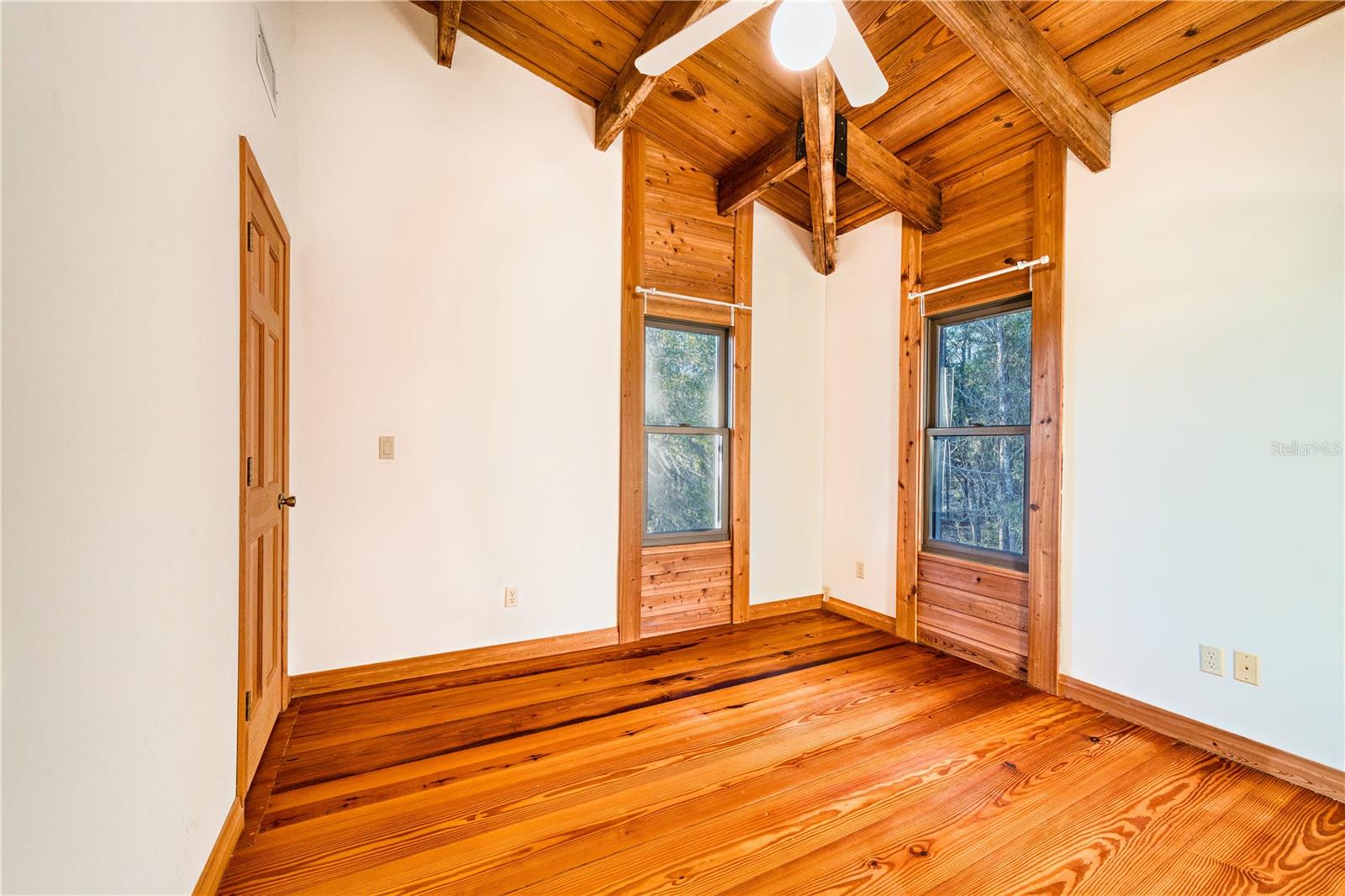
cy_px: 448
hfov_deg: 104.3
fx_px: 523
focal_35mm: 14
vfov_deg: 81.2
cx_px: 672
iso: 1000
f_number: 9
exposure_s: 1/3
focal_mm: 14
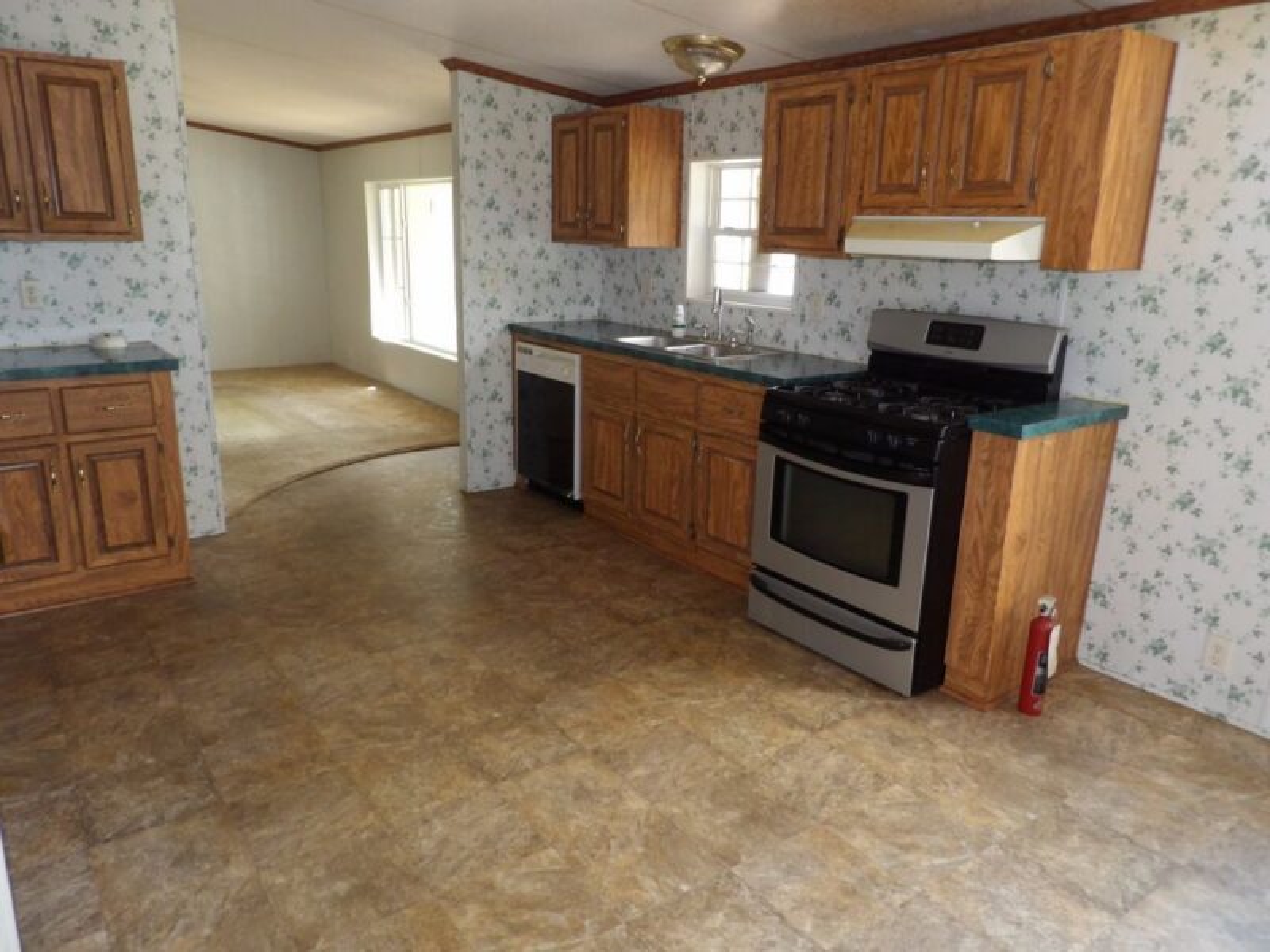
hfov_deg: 71.6
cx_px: 635
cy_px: 476
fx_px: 881
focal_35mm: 24
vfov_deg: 56.8
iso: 200
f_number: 3.2
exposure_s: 1/33
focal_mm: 4.3
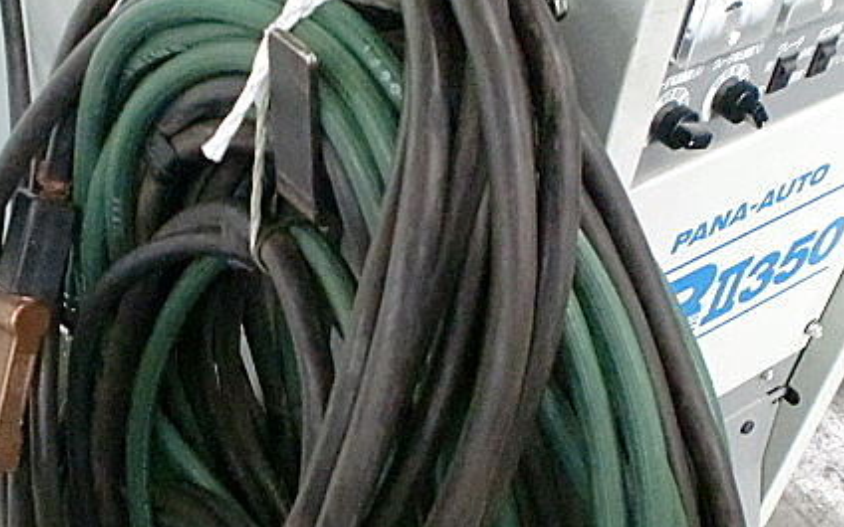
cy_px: 467
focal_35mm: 56
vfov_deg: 22.6
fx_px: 1288
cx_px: 406
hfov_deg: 36.3
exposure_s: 1/60
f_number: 3.1
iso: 1600
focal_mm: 6.3
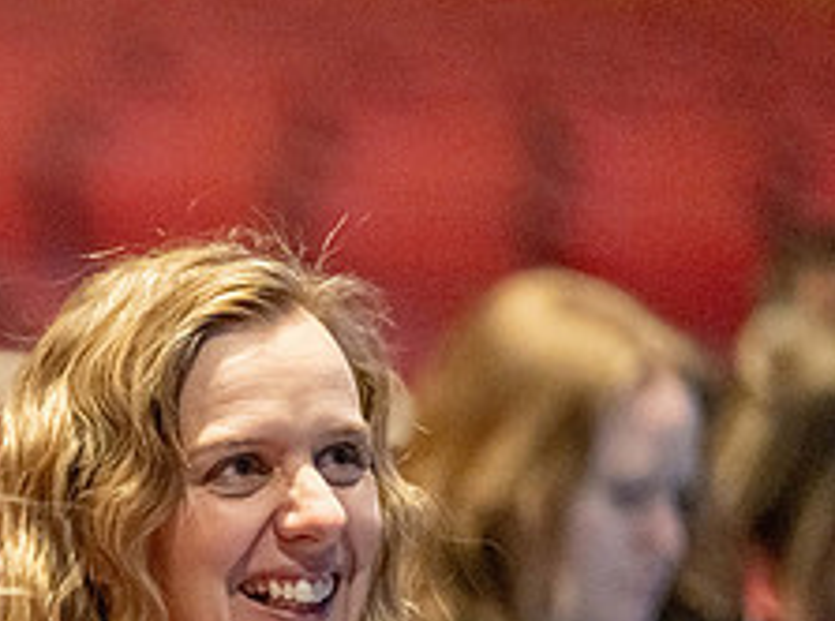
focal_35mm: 566
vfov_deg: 2.6
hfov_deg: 3.5
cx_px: -323
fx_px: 13616
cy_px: 707
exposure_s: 1/160
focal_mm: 200
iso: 10000
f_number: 2.8
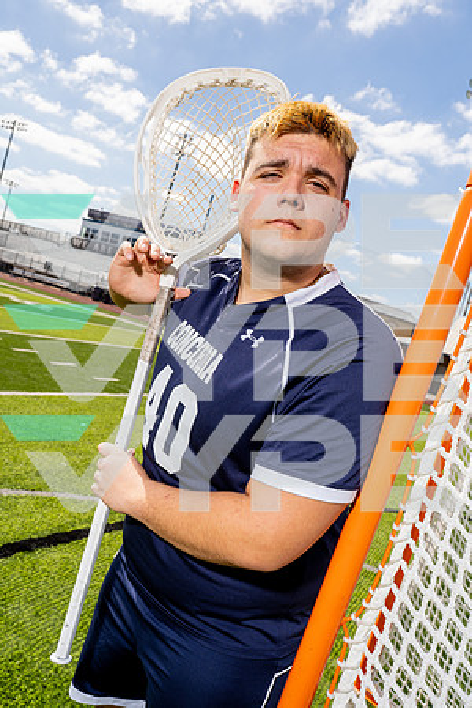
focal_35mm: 31
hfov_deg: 42.3
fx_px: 610
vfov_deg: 60.3
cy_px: 354
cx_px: 236
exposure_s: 1/250
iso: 100
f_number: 8
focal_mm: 31
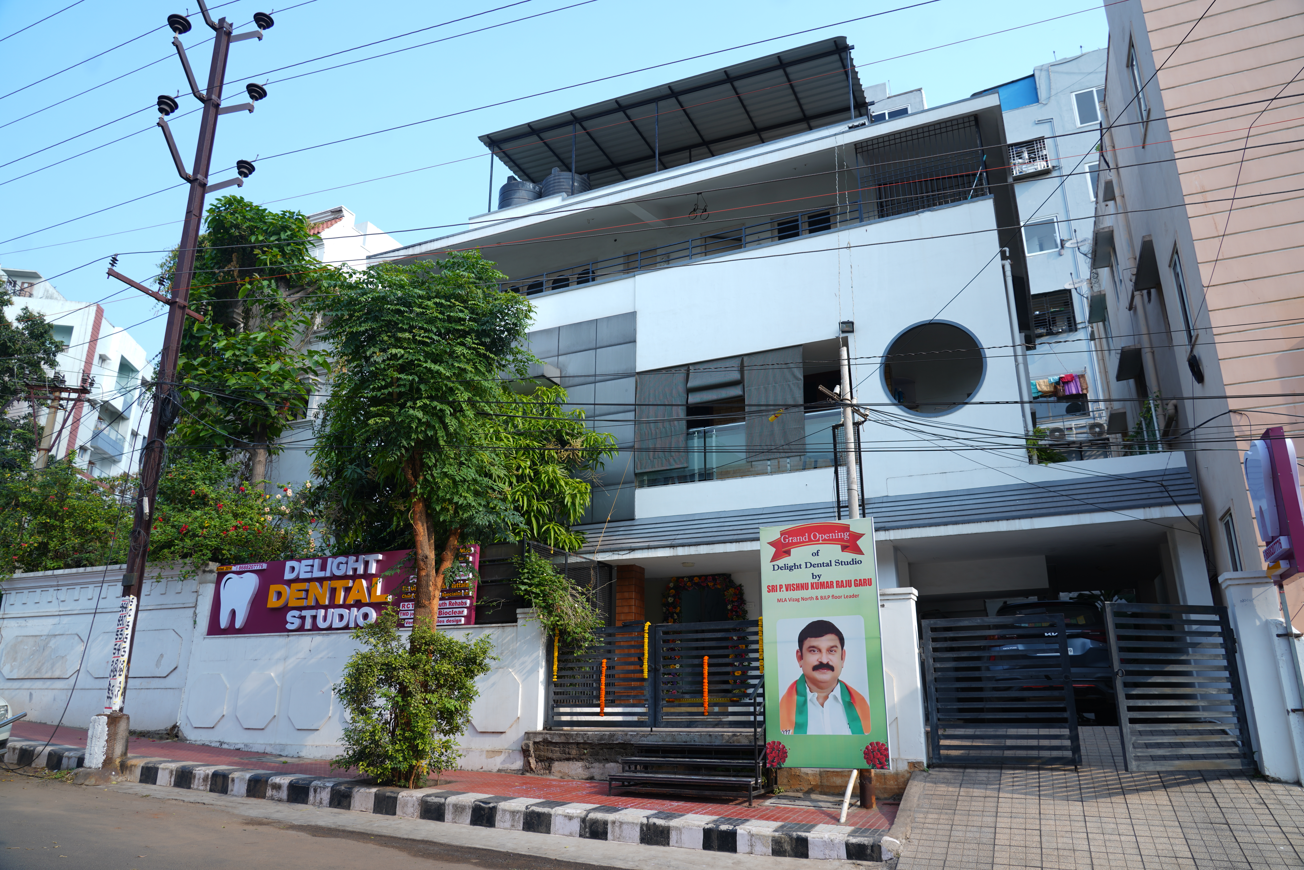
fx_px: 869
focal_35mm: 24
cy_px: 435
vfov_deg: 53.1
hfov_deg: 73.7
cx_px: 652
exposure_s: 1/160
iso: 80
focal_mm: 24
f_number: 5.6
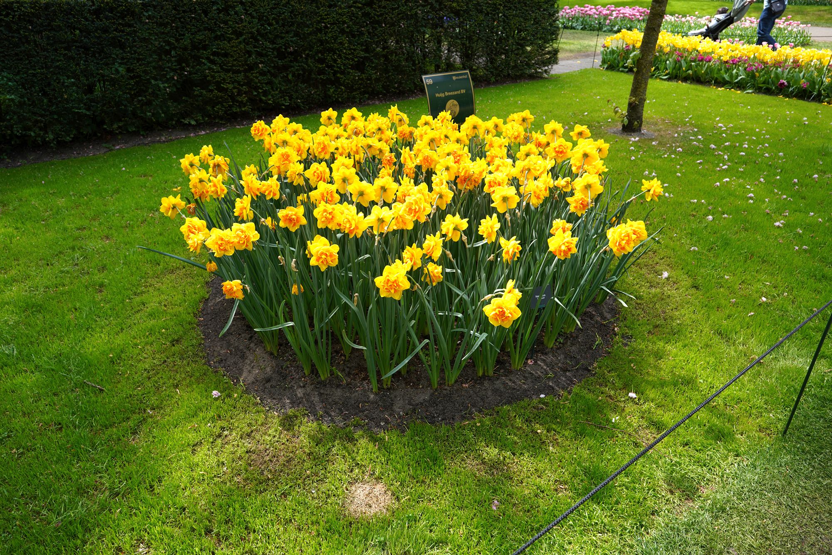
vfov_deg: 53.1
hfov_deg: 73.7
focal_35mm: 24
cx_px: 416
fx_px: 555
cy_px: 278
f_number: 5.6
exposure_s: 1/100
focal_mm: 24
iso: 100
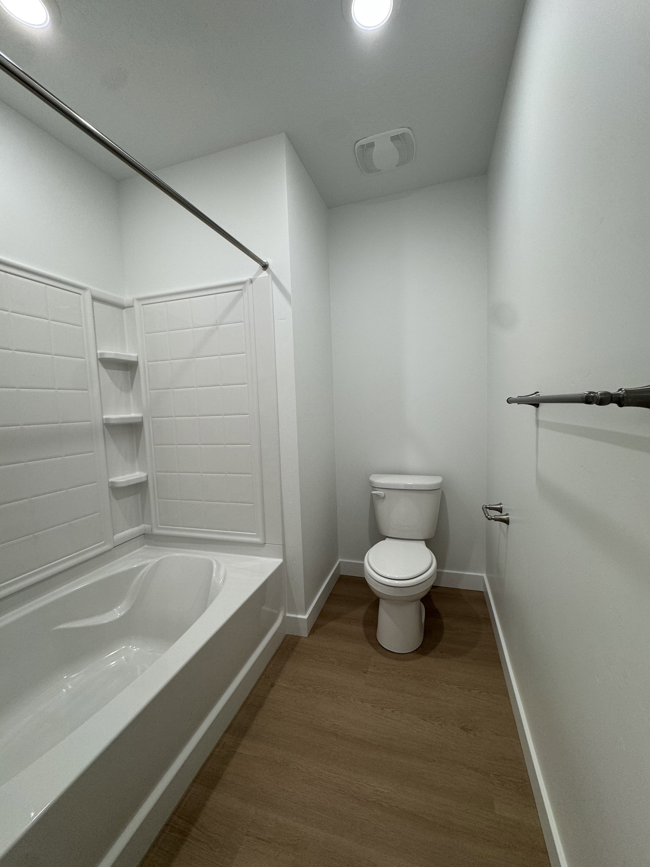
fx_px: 351
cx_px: 325
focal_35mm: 14
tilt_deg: -4.7
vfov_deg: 102.1
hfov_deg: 85.7
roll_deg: +2.3
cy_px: 434
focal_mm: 2.22
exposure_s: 1/120
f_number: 2.2
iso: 100
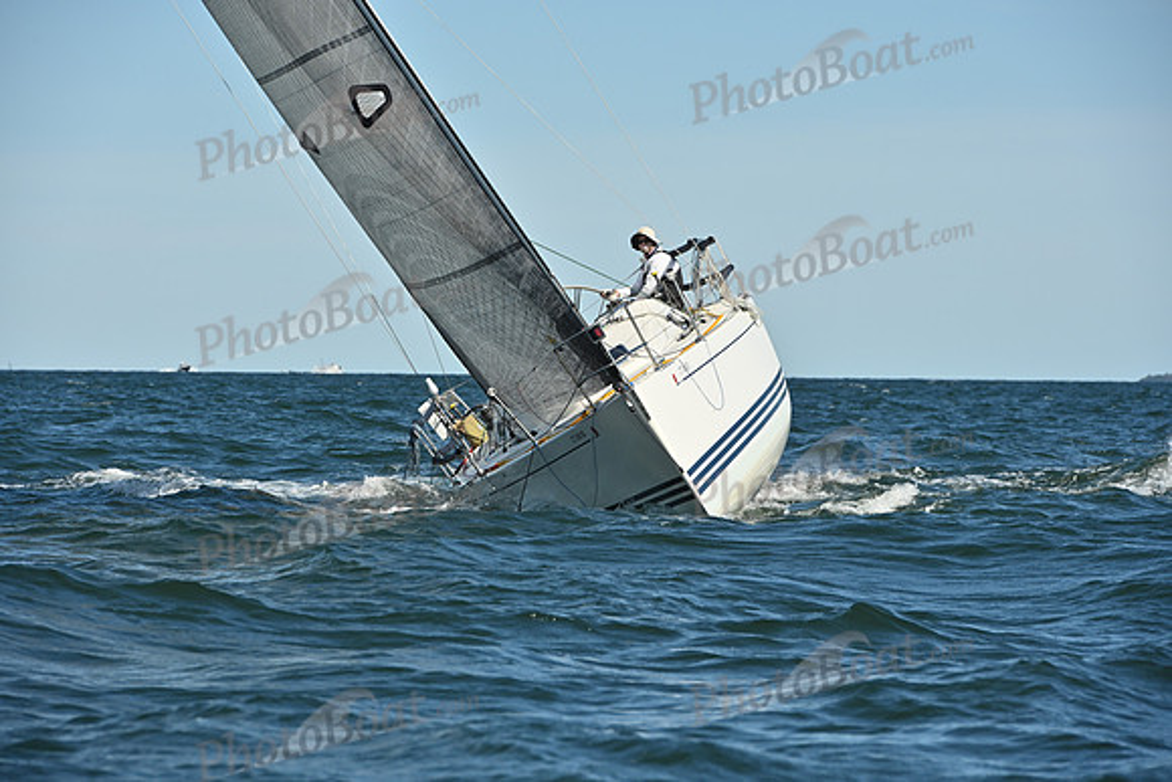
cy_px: 391
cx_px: 586
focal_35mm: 200
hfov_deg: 10.3
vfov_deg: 6.9
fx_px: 6512
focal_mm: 200
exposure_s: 1/1600
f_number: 9
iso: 320
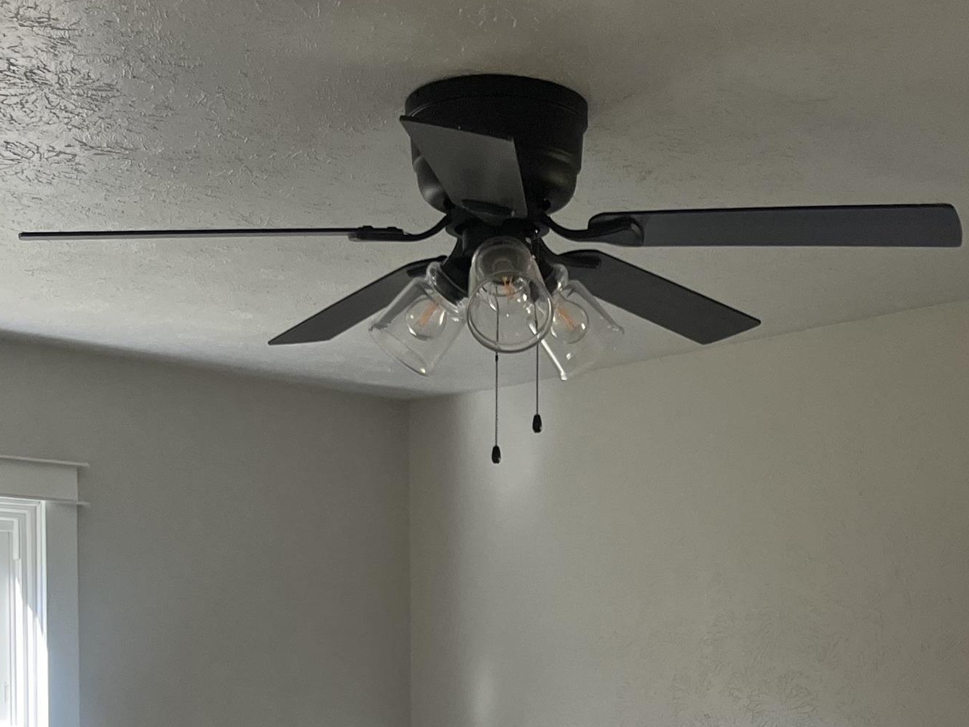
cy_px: 763
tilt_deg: -3.2
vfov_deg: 23.2
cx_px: 600
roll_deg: +1.1
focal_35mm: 60
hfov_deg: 32.1
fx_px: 1679
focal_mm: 5.1
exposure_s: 1/120
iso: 125
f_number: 1.6
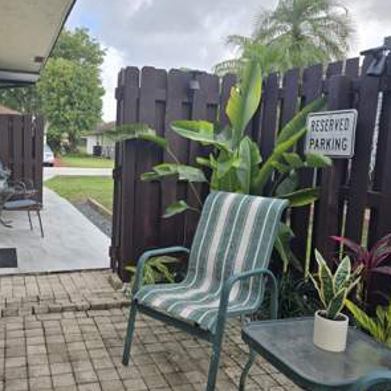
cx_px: 144
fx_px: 422
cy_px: 198
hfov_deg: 49.2
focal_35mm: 33
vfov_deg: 49.7
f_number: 1.7
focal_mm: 6.3
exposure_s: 1/257
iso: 12
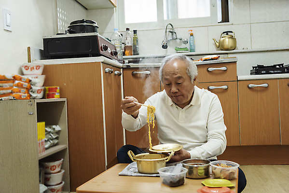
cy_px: 96
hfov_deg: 48.4
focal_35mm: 40
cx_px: 144
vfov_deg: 33.4
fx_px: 321
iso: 640
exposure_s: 1/125
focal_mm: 40
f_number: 2.8
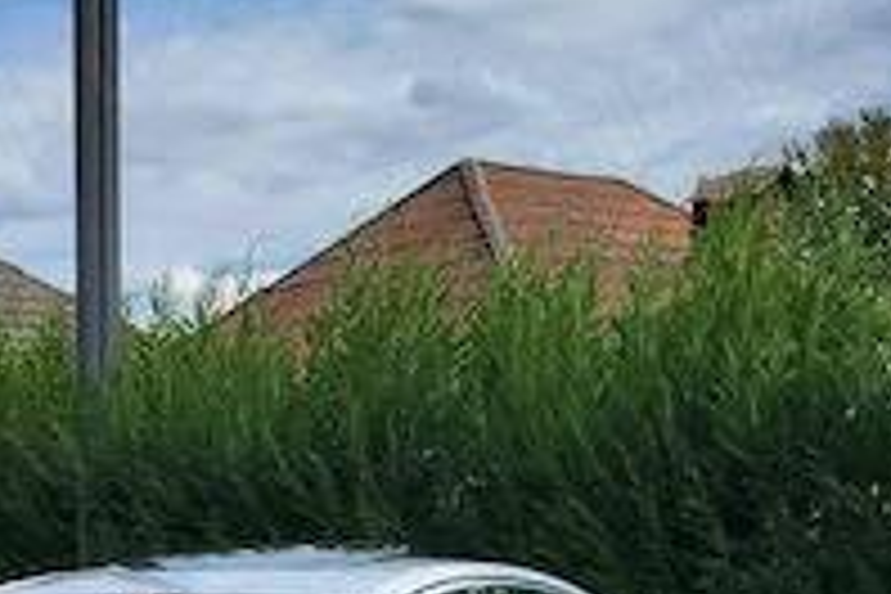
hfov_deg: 22.8
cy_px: 774
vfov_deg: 15.8
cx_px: -176
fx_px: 2029
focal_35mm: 82
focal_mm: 5.4
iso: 40
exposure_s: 1/7216
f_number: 1.8
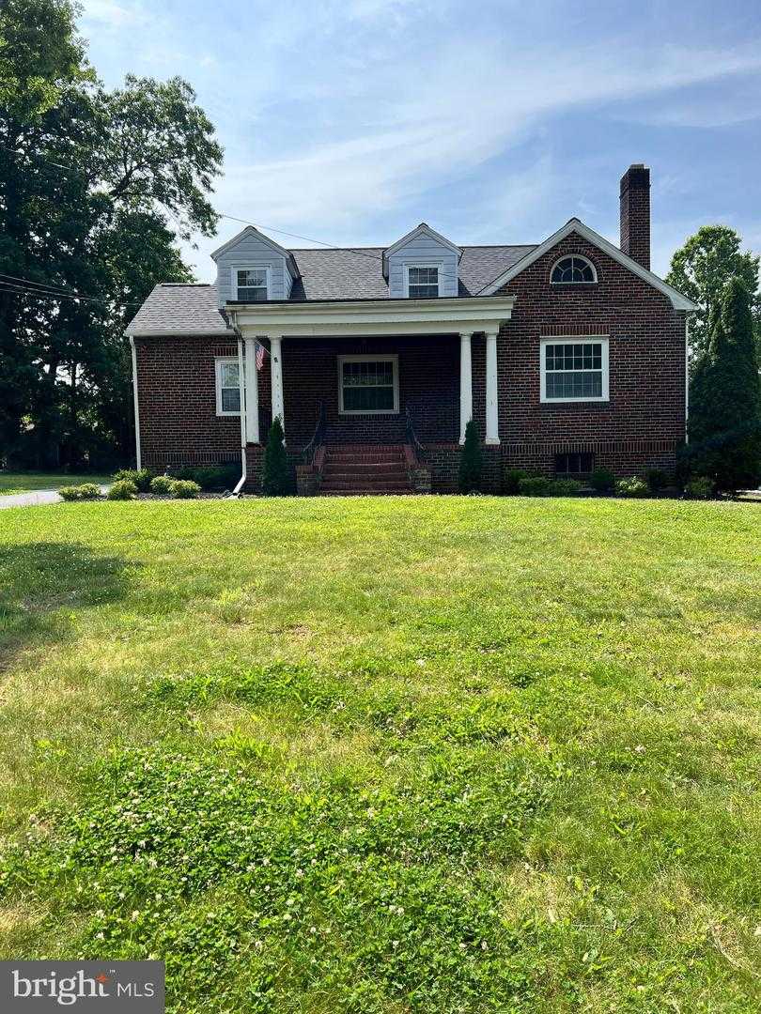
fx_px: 762
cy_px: 507
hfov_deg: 53.1
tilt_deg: -1.3
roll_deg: +1.2
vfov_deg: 67.3
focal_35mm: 26
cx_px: 380
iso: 50
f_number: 1.5
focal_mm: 5.7
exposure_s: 1/2915
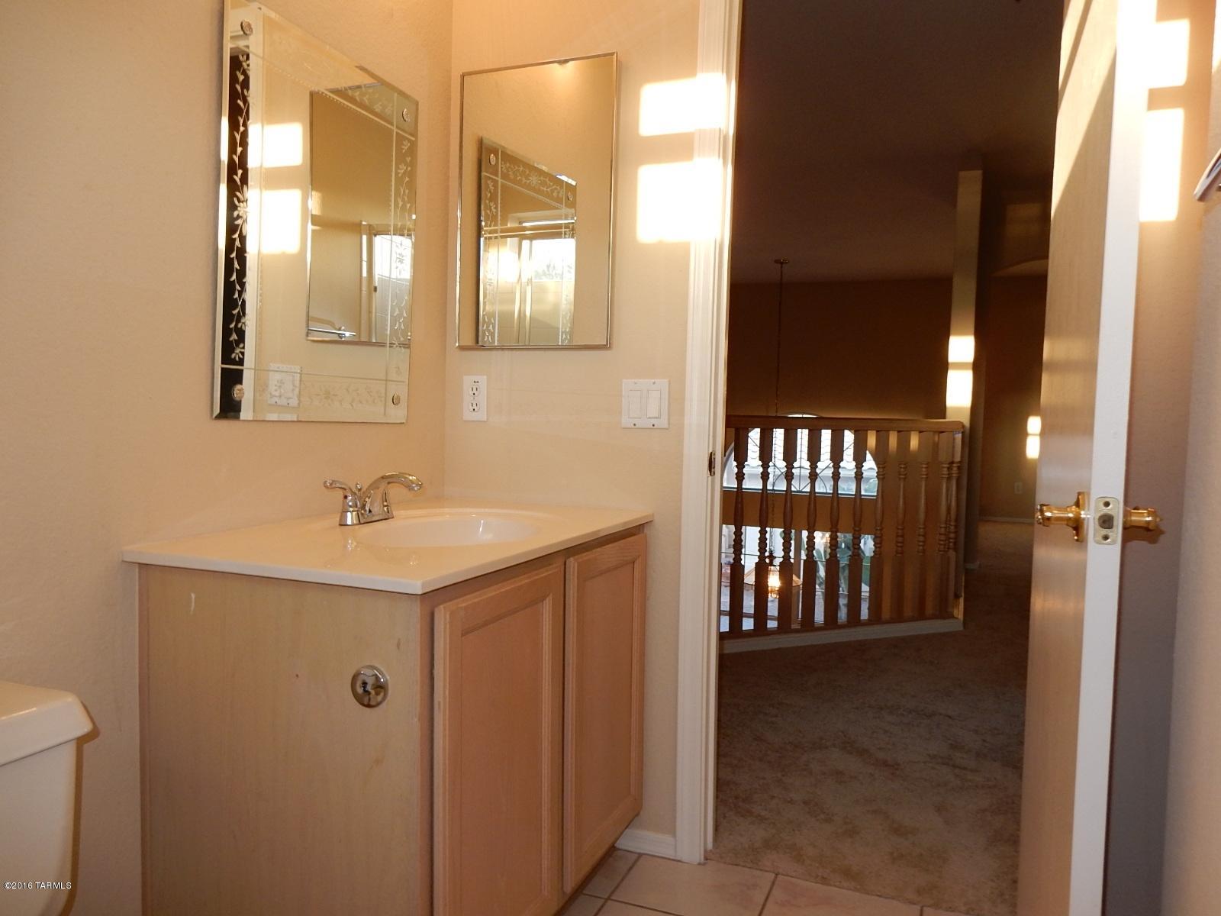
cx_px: 610
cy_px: 458
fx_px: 882
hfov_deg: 69.4
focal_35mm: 25
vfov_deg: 54.9
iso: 125
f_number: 3.7
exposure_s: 1/30
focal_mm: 4.5
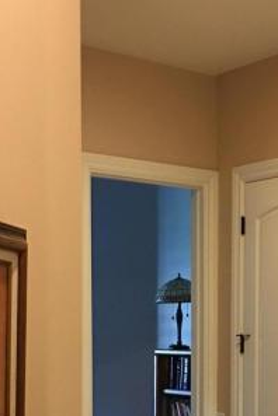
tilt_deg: -5.8
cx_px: 223
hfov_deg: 17.3
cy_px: 424
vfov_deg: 24.7
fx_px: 903
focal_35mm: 78
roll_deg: +0.3
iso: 80
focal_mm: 4.15
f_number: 2.2
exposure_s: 1/8
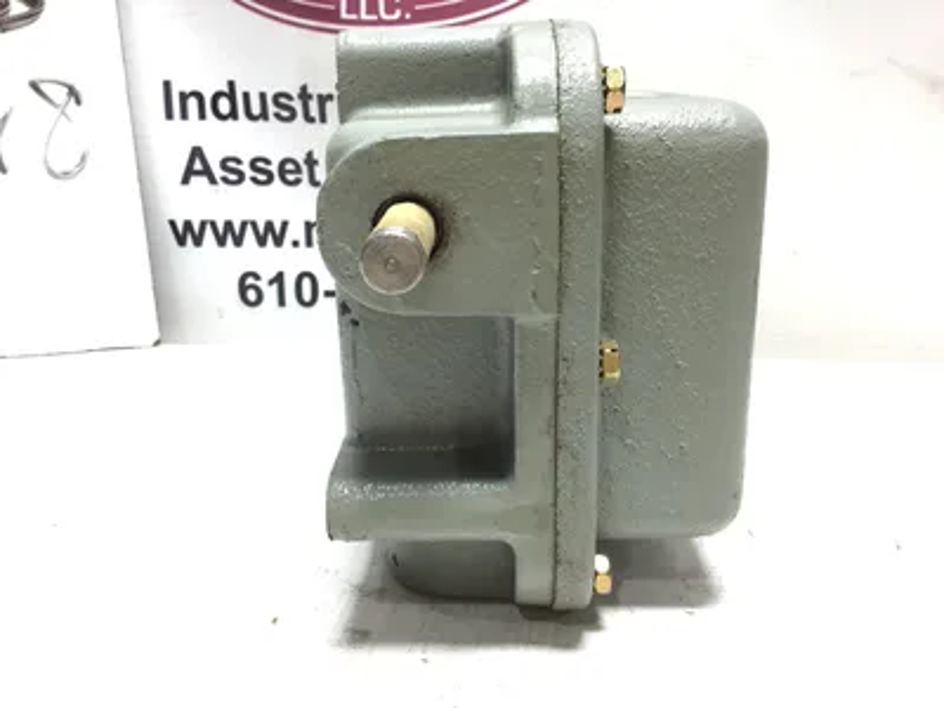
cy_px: 354
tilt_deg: -17.4
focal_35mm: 31
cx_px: 472
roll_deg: +0.4
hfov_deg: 58.4
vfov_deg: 45.4
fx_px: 845
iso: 32
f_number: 2.4
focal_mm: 3.3
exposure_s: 1/60
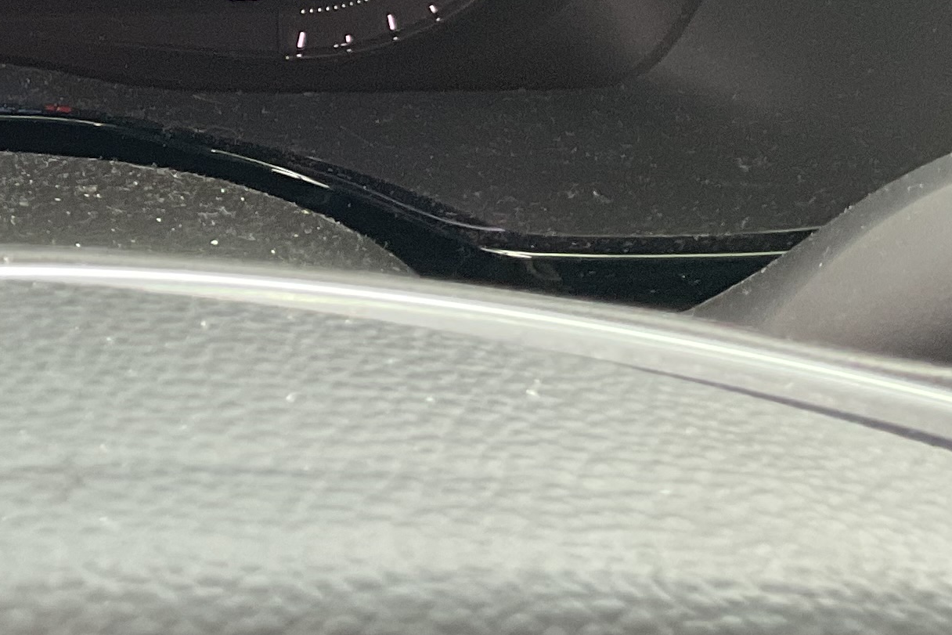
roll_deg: -0.8
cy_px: -124
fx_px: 2645
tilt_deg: -27.5
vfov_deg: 13.3
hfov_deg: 18.4
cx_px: -420
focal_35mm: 100
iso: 64
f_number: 1.8
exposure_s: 1/120
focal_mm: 3
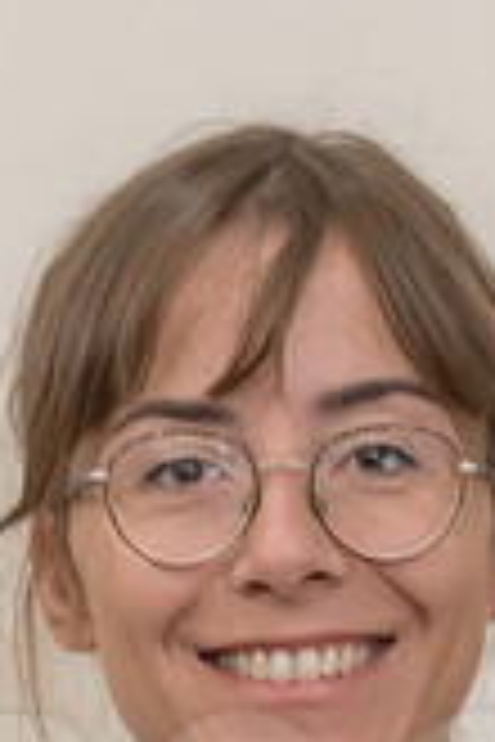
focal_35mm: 492
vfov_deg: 4.2
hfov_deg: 2.8
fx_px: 10147
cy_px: 827
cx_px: 225
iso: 5000
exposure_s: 1/80
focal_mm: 180
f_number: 4
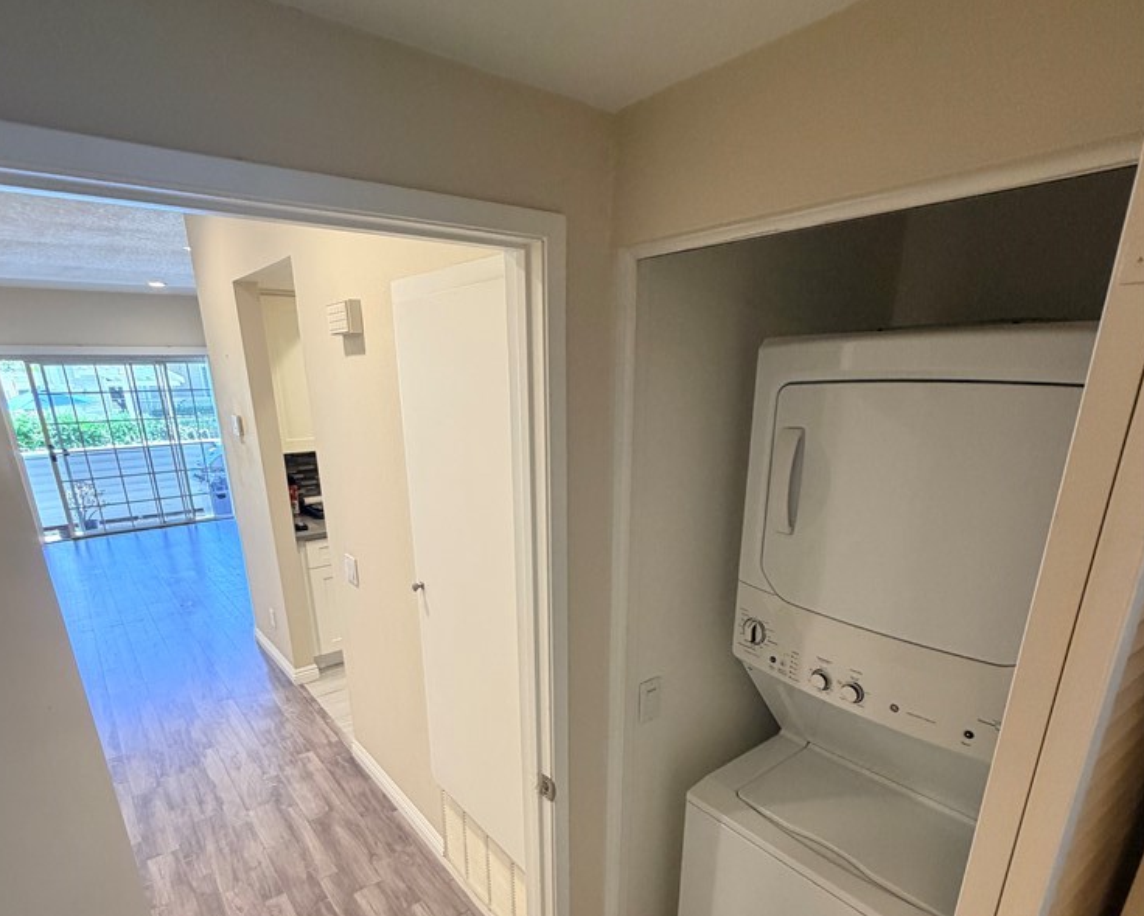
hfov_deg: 83.3
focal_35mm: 19
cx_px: 553
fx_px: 643
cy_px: 591
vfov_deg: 69.3
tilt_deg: -19.4
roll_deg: +0.5
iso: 200
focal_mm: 2.22
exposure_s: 1/60
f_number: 2.2
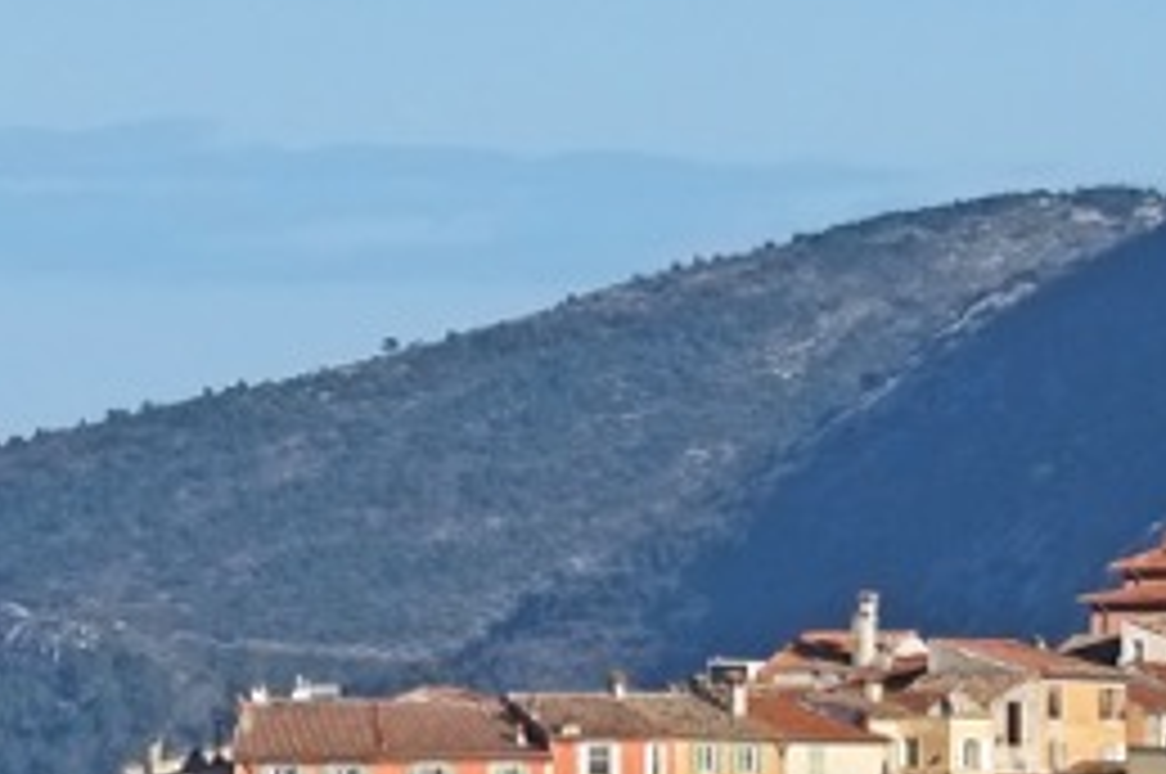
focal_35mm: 747
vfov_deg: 1.8
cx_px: 1184
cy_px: 846
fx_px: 24164
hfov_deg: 2.8
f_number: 6.4
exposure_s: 1/1000
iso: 200
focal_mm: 107.3
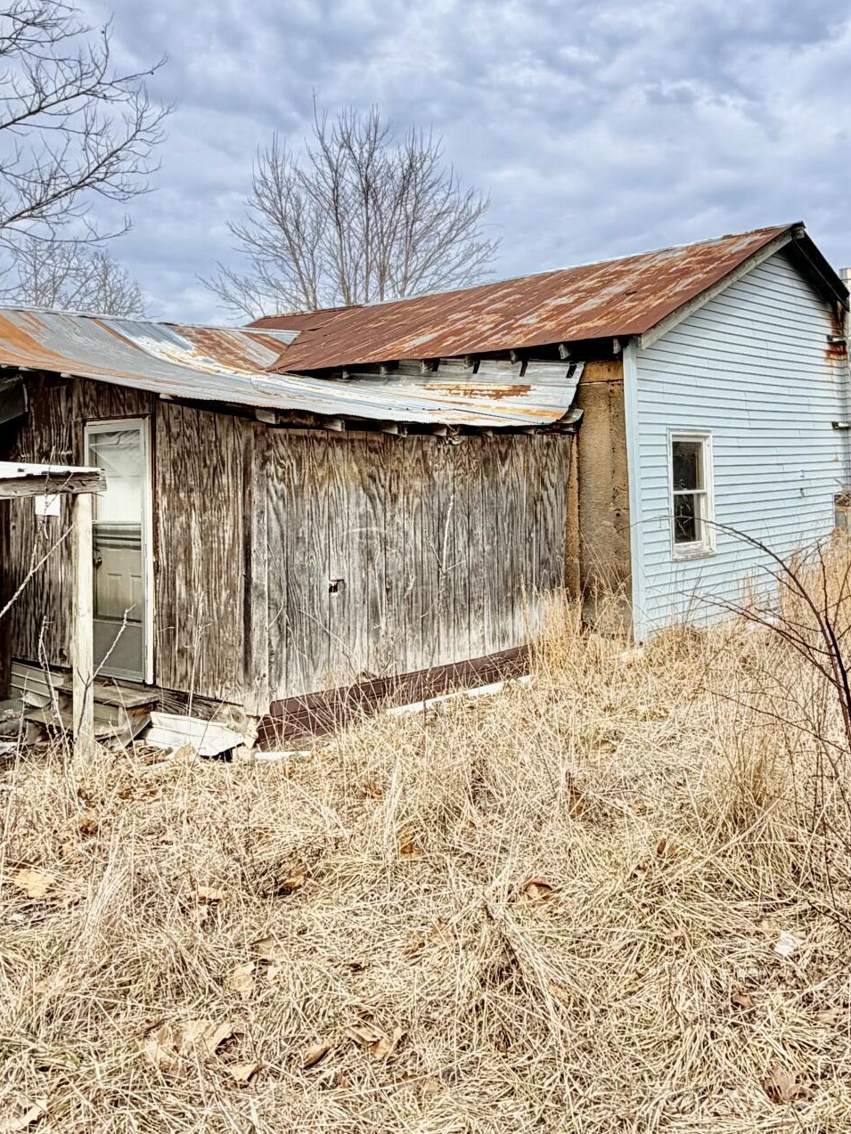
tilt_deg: +4.3
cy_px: 411
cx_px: 505
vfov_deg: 54.6
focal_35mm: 33
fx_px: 1082
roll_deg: +1.7
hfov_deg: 42.8
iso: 20
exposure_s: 1/841
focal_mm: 2.22
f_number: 2.2
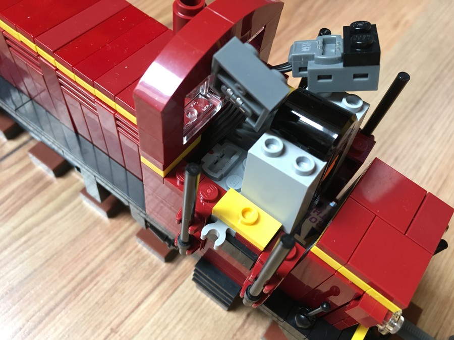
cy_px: 170
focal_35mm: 29
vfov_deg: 48.2
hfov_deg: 61.7
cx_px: 227
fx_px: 380
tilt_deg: -59.9
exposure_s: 1/33
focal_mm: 4.15
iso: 160
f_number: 2.2
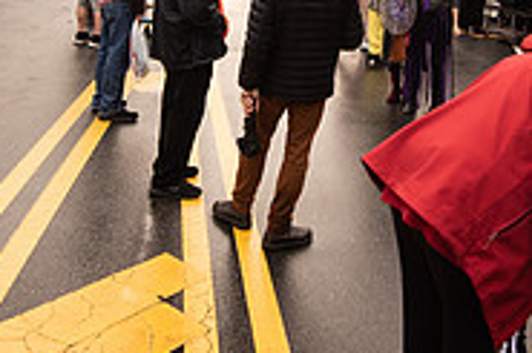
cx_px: 311
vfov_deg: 27.2
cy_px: -62
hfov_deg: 44.4
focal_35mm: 44
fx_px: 650
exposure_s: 1/320
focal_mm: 14
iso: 400
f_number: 3.5
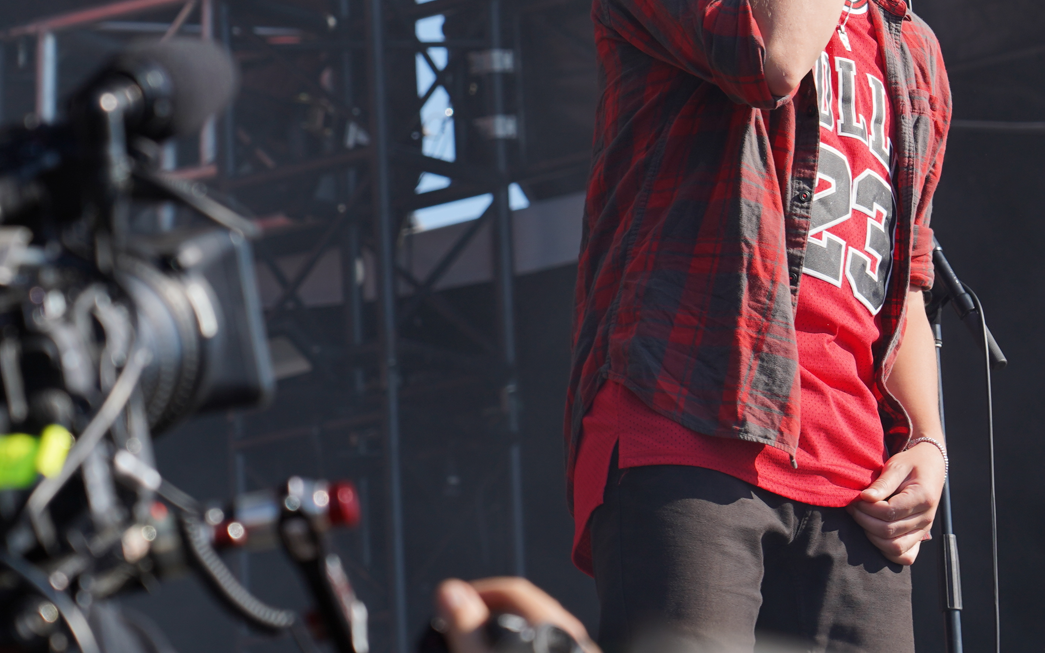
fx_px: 6437
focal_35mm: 226
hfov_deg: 9.2
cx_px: 912
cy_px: -7
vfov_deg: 5.8
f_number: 6.3
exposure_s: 1/320
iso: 100
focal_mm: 105
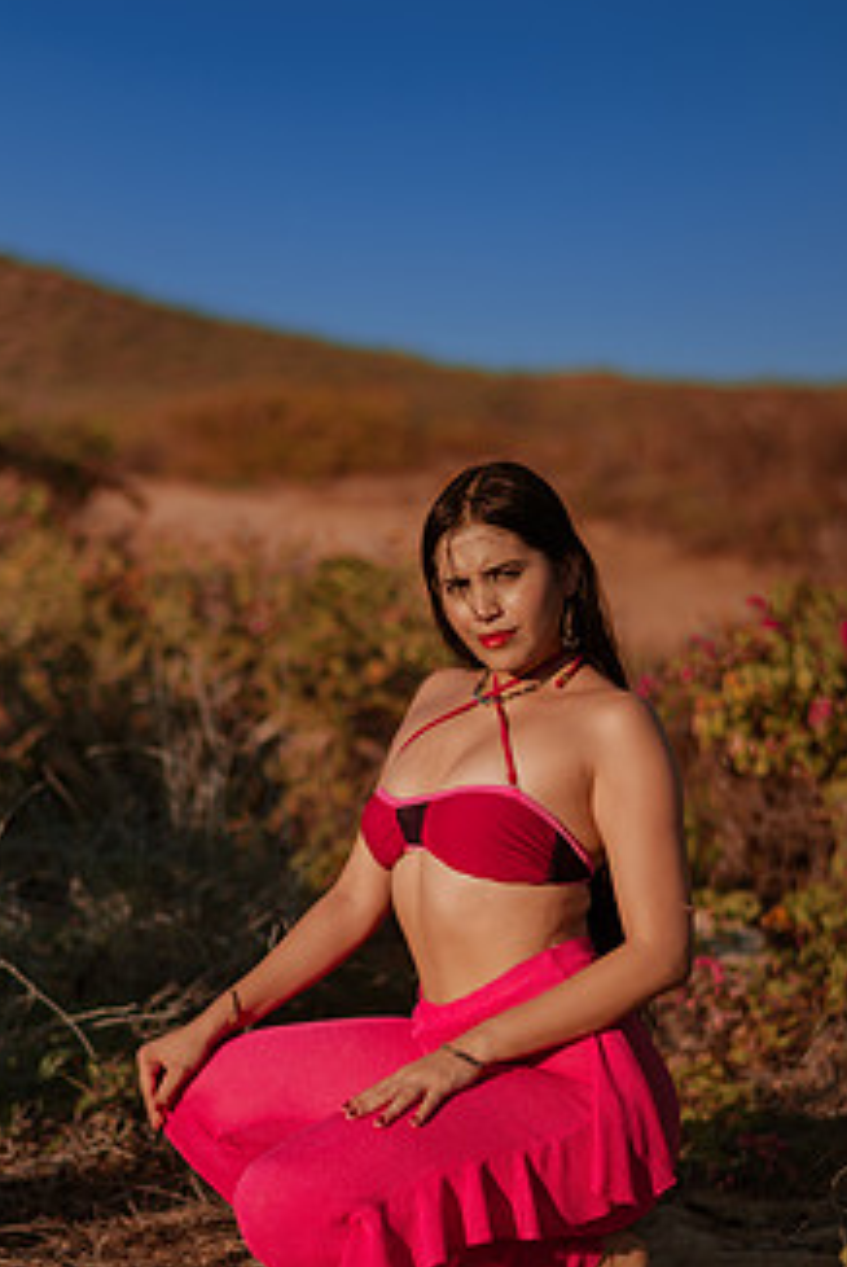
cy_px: 812
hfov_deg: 17.1
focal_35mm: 80
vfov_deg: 25.2
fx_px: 2817
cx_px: 396
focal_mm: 58
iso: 50
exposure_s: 1/5000
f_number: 1.8
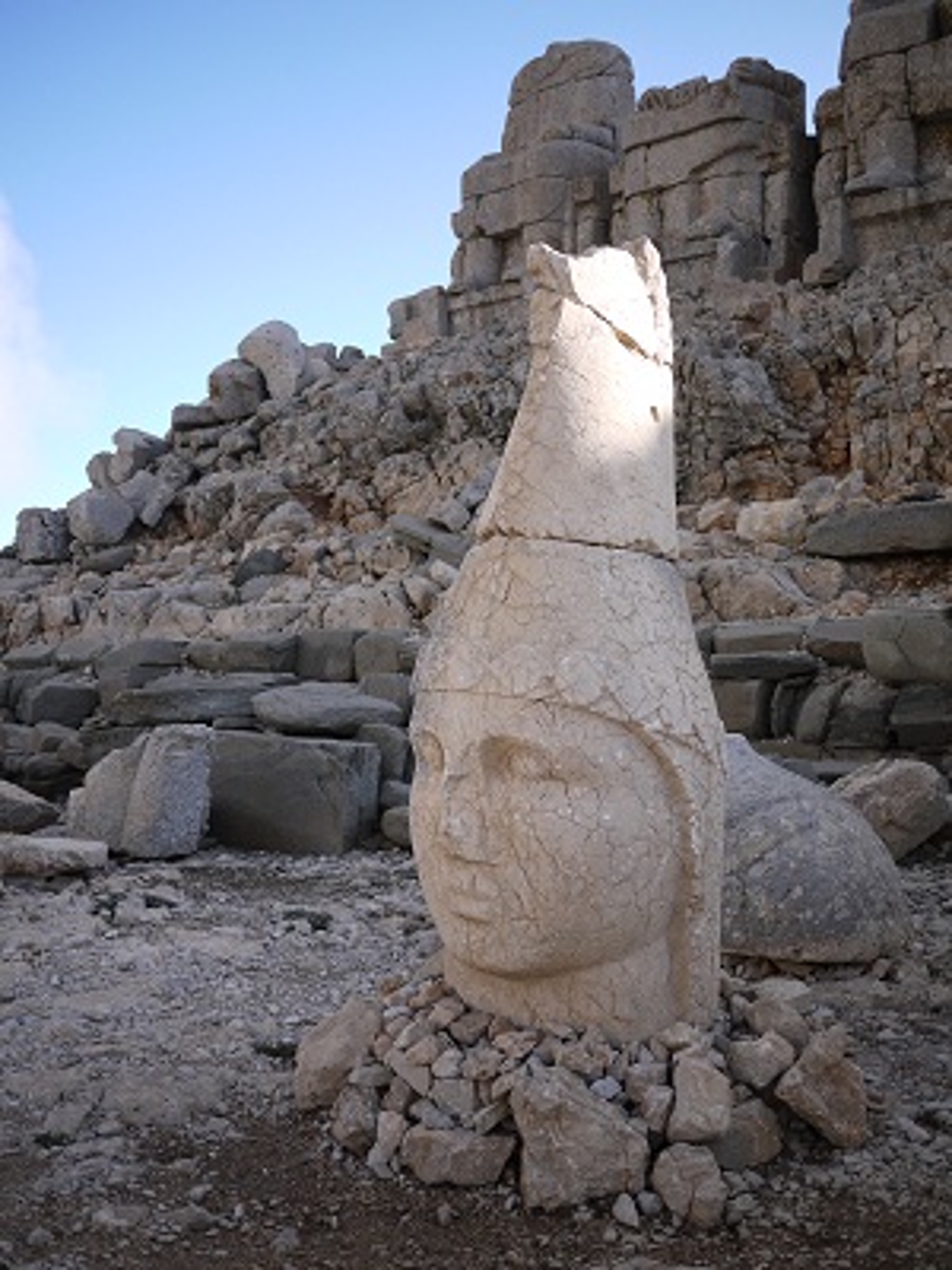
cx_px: 476
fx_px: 1467
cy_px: 635
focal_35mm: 40
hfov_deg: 36.0
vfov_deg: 46.8
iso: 100
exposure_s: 1/1600
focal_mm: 20
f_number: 1.8
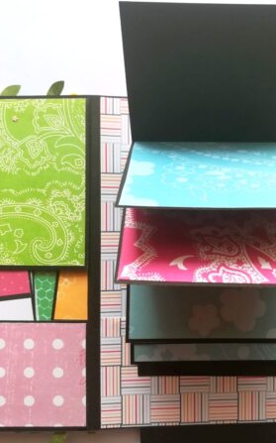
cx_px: 194
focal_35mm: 37
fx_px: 446
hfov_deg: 33.9
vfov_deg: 52.8
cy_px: 221
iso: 80
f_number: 2.2
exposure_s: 1/100
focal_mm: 3.83
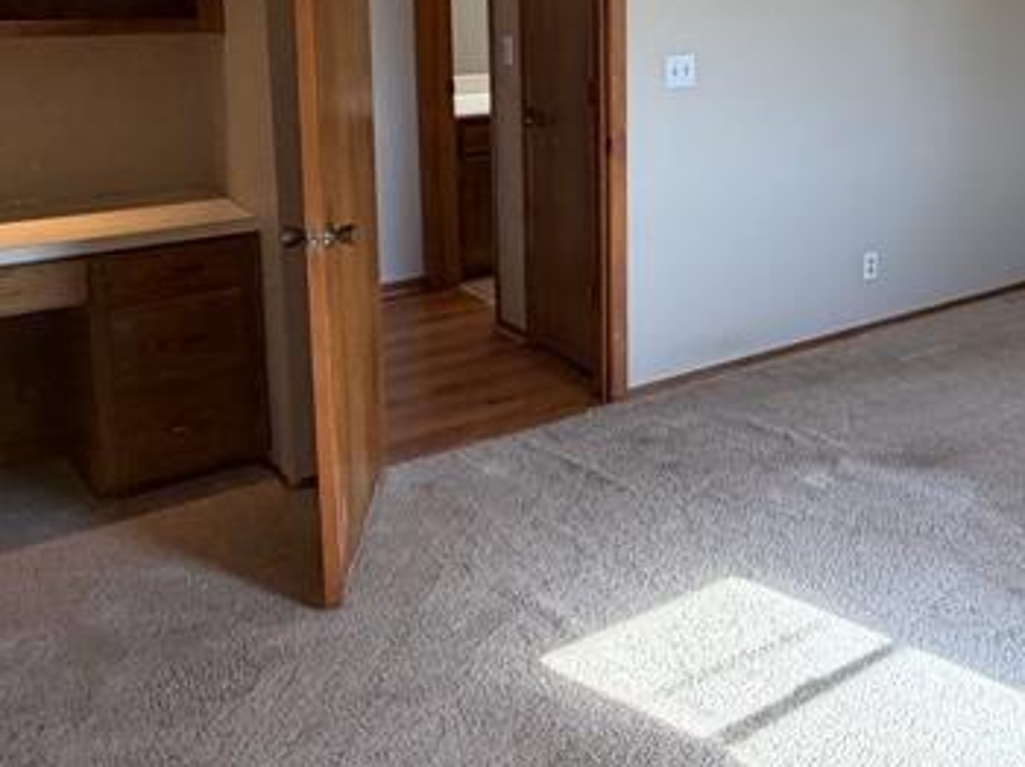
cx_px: 981
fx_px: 1213
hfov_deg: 41.0
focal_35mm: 41
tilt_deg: -9.6
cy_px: 123
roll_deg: -1.5
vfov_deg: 33.8
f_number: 2.2
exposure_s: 1/120
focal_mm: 2.22
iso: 200
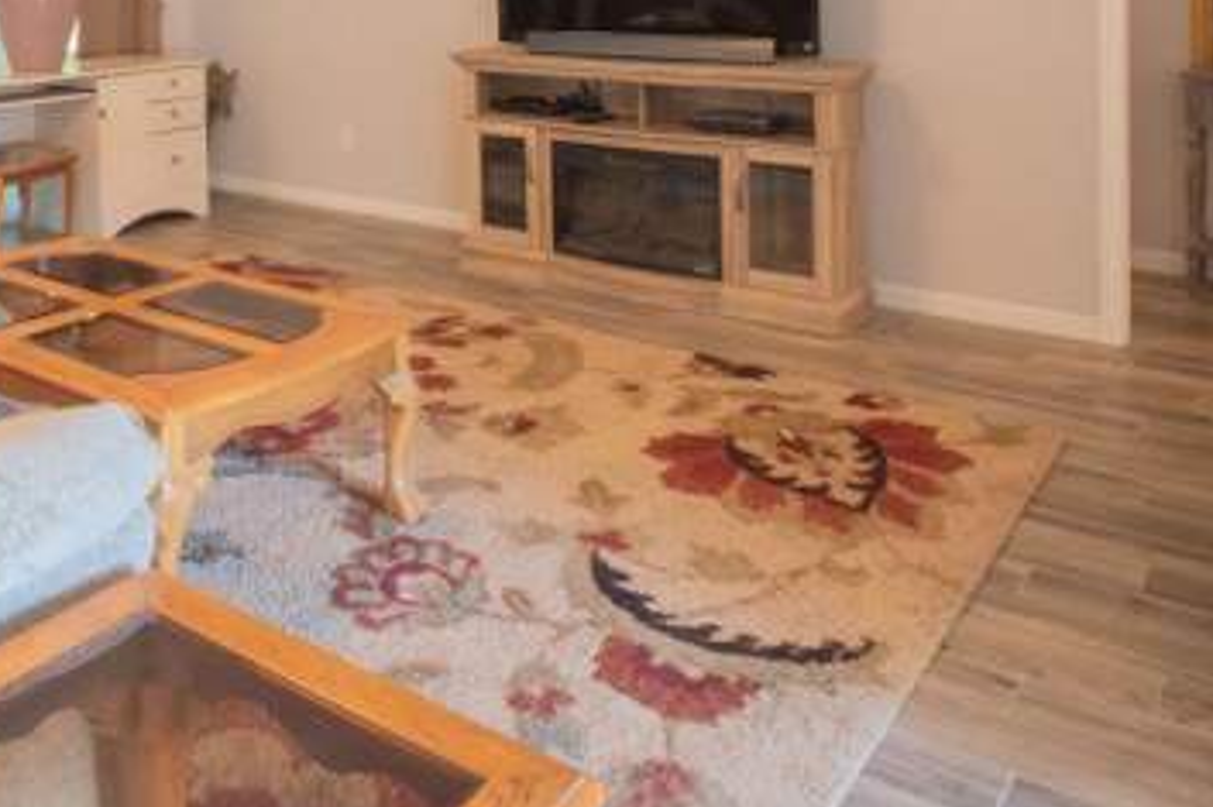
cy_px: -33
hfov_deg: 52.9
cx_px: 282
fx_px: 1145
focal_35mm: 34
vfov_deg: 34.6
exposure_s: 1/13
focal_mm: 10
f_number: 8
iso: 1250
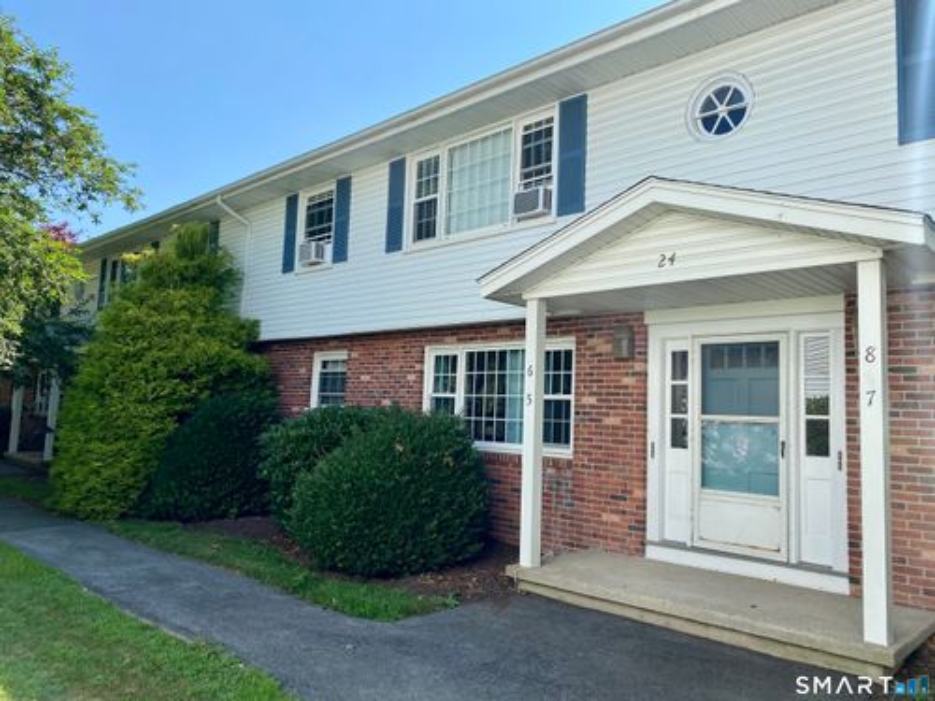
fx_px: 702
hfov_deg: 67.3
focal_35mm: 26
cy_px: 350
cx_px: 468
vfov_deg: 53.1
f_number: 1.8
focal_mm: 4.25
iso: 32
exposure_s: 1/1395
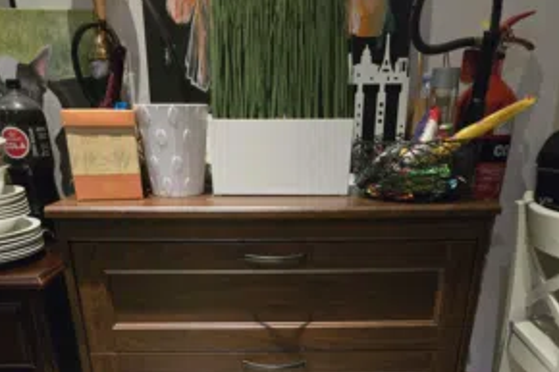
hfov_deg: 57.2
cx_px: 272
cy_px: 353
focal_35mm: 33
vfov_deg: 36.7
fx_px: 512
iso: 1600
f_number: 1.7
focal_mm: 6.3
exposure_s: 1/100
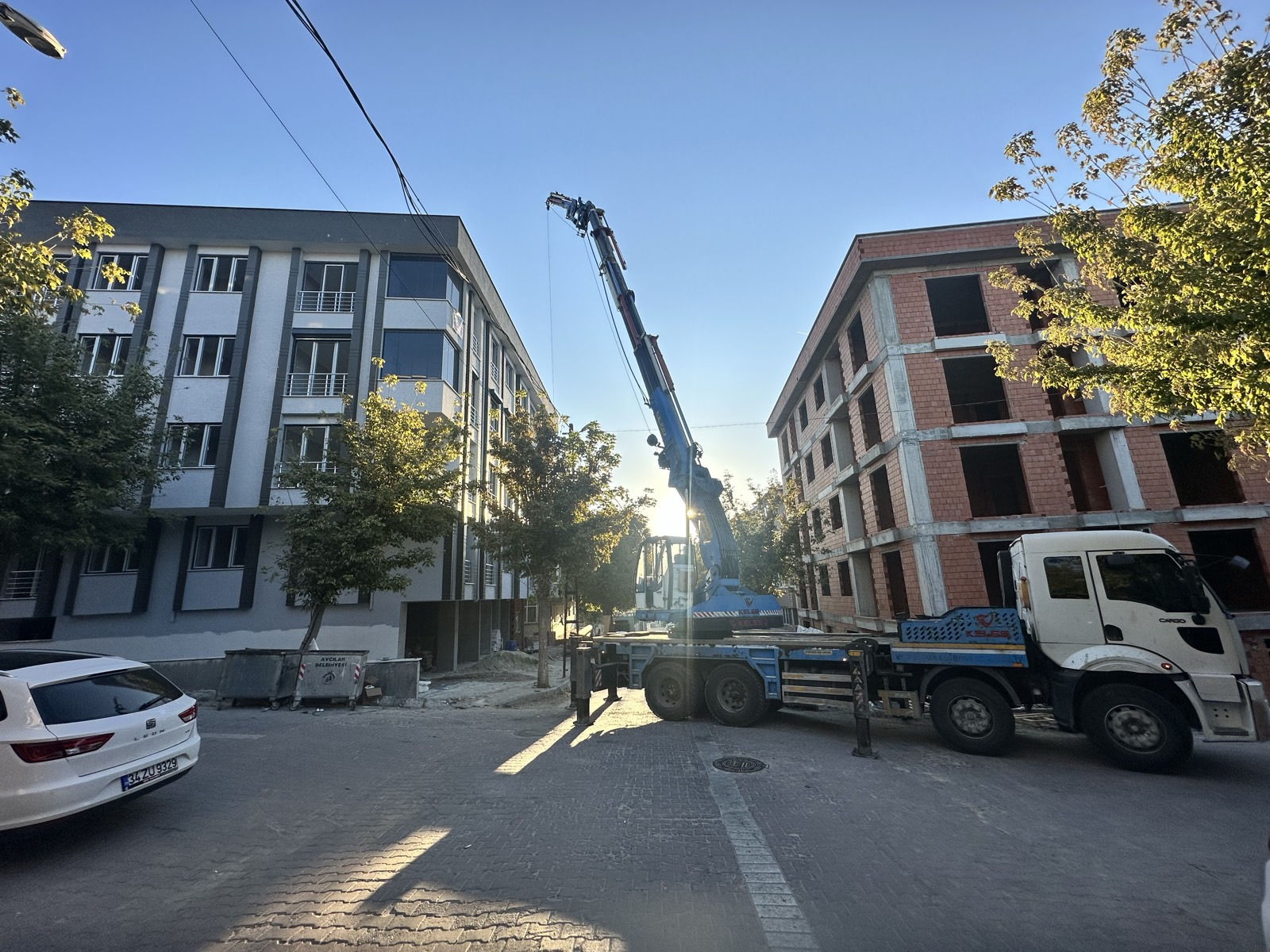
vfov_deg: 85.7
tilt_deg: +12.2
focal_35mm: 14
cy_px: 476
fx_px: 514
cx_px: 635
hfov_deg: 102.1
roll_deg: +2.6
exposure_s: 1/1125
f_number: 2.2
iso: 50
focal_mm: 2.22
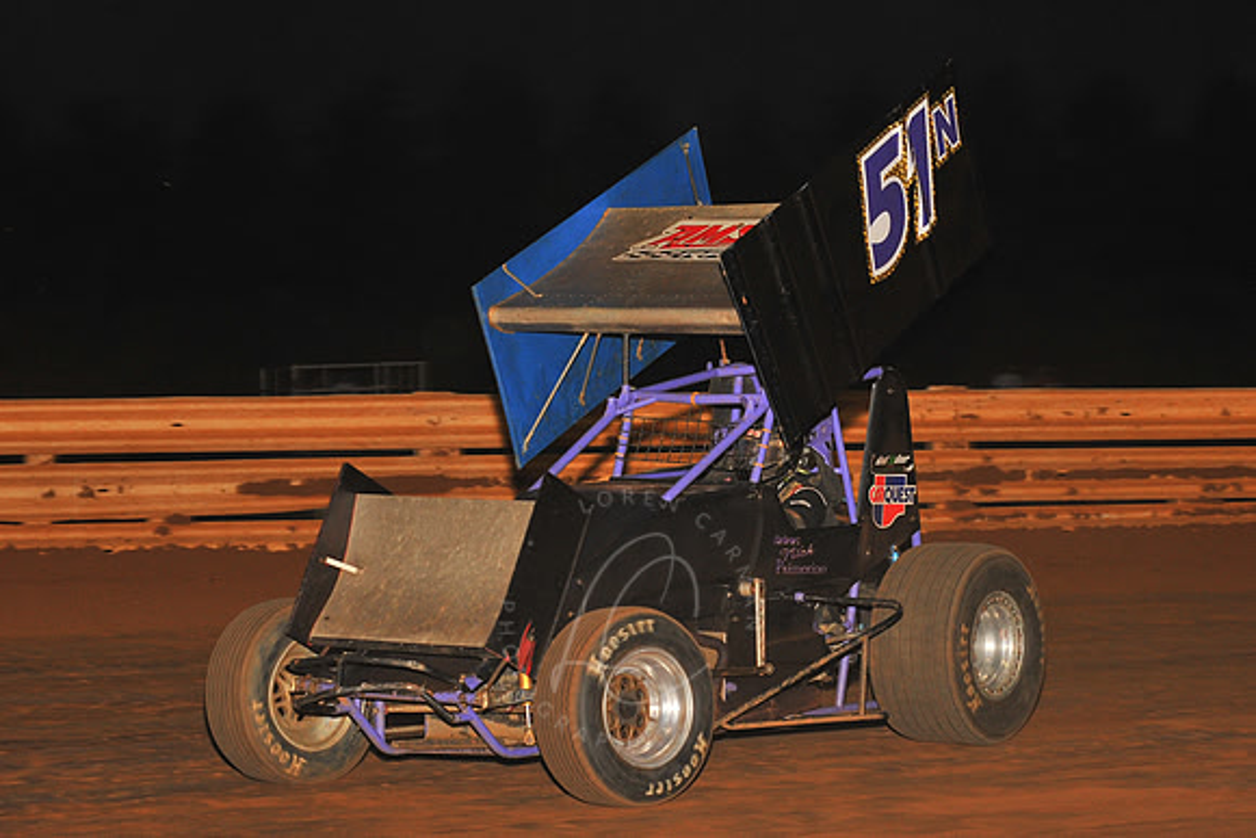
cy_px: 419
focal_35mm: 100
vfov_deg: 13.7
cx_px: 628
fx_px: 3490
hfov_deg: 20.4
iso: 1000
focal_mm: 100
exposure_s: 1/320
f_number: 7.1
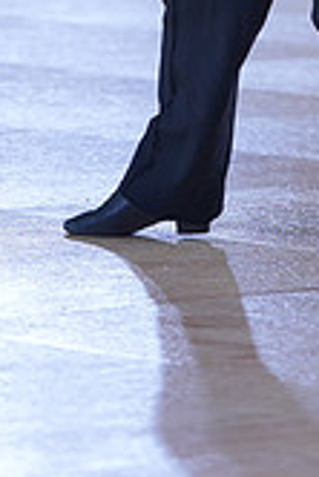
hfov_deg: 3.4
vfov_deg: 5.0
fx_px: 5411
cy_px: -305
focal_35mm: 408
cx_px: 36
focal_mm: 117
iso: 320
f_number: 3.2
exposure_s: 1/400
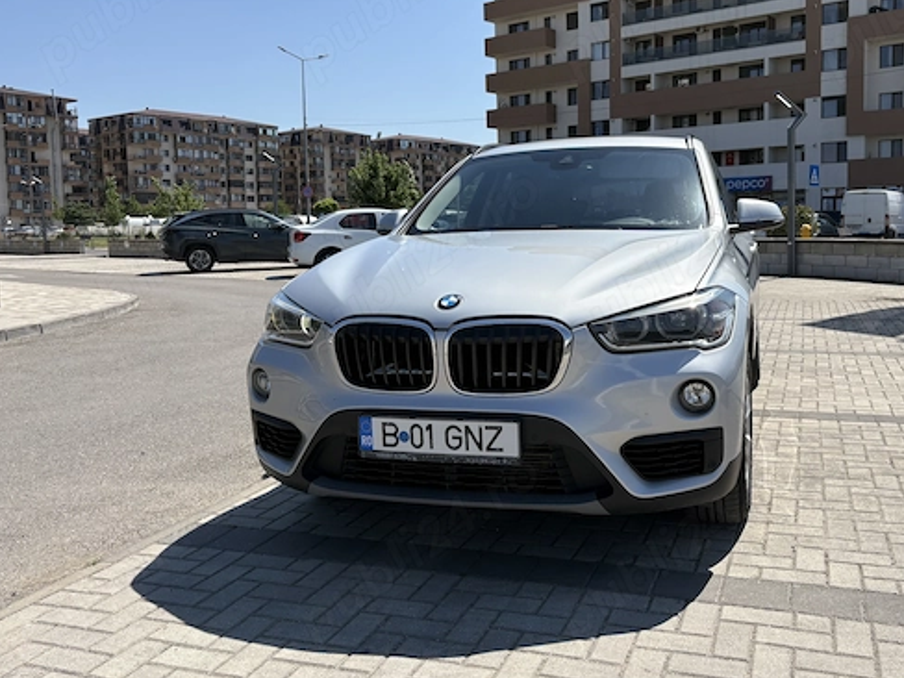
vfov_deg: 44.0
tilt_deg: -3.6
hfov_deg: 56.3
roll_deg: +1.4
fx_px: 836
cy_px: 285
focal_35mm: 32
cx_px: 548
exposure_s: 1/4608
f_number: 1.6
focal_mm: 5.96
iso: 50
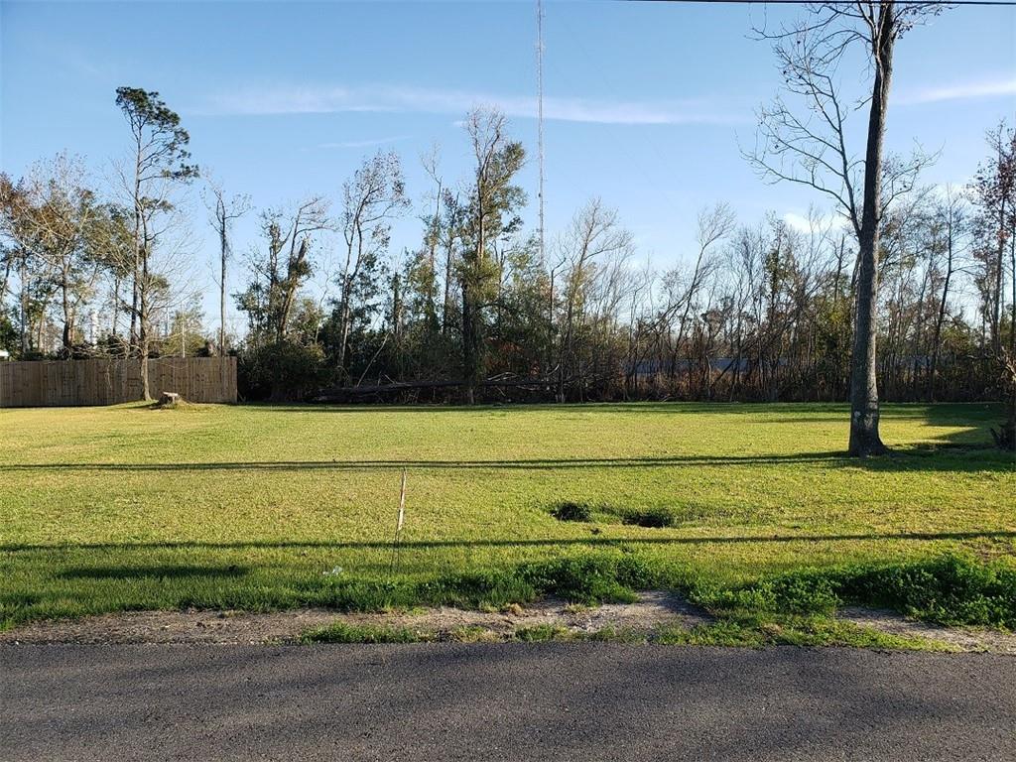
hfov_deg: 67.3
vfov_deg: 53.1
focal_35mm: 26
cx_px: 508
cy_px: 381
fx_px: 763
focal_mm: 4.3
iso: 50
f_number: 2.4
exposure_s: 1/620
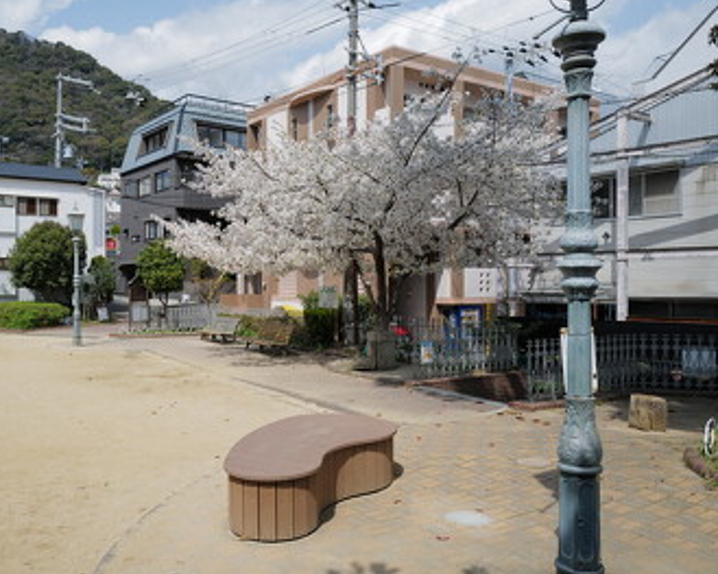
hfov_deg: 55.4
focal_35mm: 32
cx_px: 299
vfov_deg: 45.8
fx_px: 680
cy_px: 289
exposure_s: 1/640
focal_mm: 28
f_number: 5
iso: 100
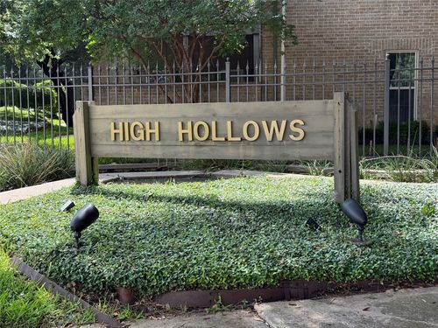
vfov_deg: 30.3
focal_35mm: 48
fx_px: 607
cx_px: 219
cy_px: 164
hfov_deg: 39.7
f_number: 1.78
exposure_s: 1/1167
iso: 100
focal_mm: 6.76
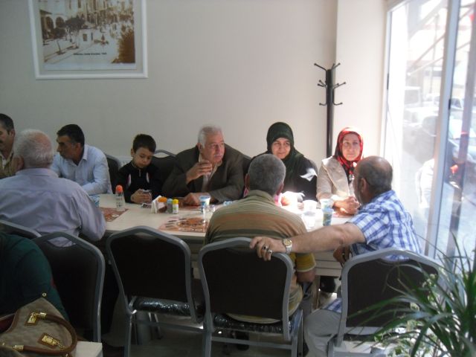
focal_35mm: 34
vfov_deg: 41.8
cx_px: 238
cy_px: 178
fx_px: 468
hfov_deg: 54.0
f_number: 2.8
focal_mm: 6
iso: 400
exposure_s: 1/45
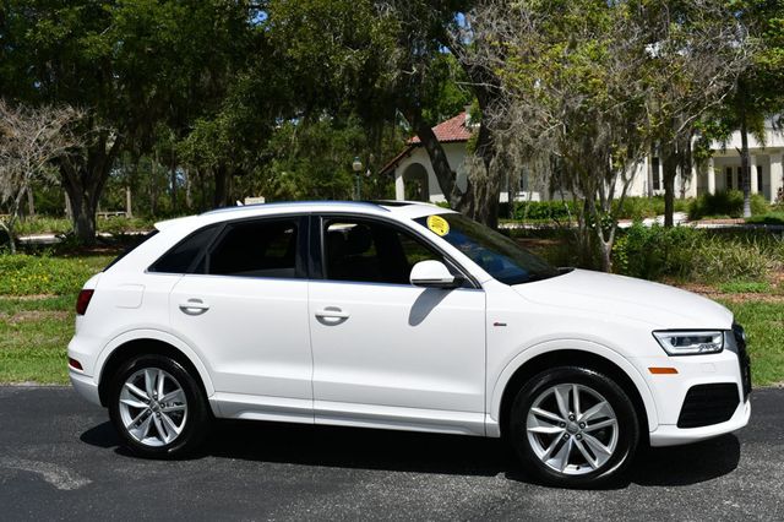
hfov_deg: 43.6
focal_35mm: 45
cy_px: 261
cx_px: 392
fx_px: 979
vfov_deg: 29.8
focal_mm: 30
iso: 100
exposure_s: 1/400
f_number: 10
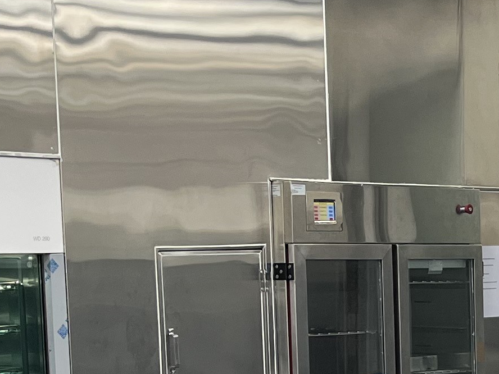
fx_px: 1701
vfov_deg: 12.3
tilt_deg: -6.7
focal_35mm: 118
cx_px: 684
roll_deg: +0.4
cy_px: 436
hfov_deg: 15.7
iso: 80
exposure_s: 1/100
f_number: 1.6
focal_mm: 5.1
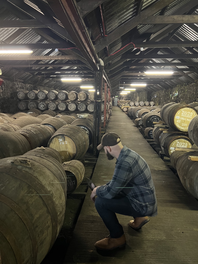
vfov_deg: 67.3
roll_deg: -0.1
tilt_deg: -9.8
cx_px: 99
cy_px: 132
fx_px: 198
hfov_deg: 53.1
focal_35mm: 26
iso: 640
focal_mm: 5.7
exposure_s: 1/25
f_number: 1.5
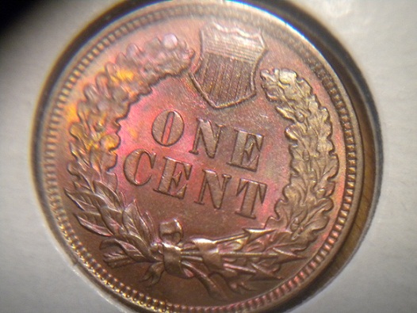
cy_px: 156
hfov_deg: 45.8
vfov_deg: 35.2
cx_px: 208
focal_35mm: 41
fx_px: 494
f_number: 3.5
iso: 400
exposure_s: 1/18.7
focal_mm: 7.4
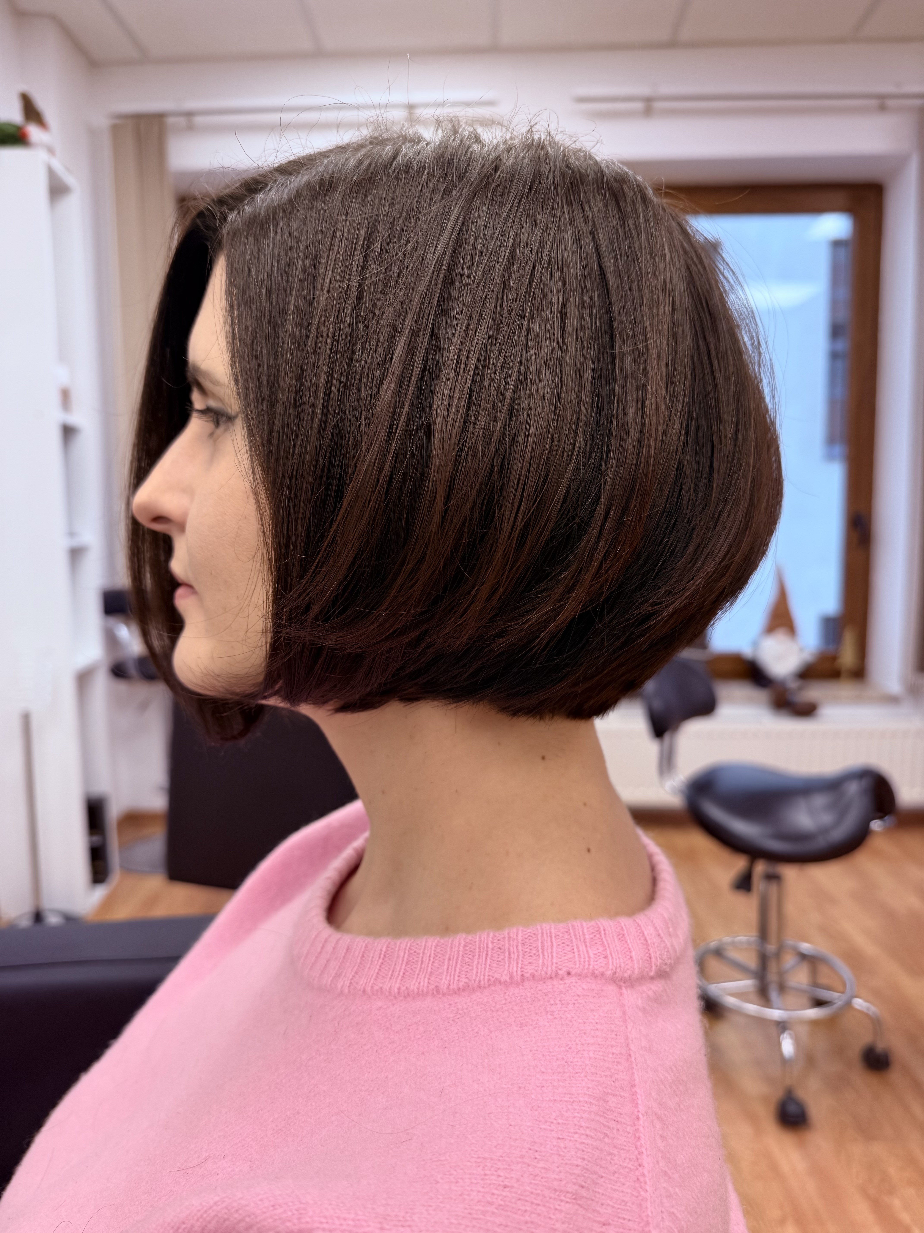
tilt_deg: -5.9
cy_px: 616
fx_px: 854
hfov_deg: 56.8
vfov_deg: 71.6
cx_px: 462
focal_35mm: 24
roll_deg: +0.6
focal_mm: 6.76
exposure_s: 1/100
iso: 80
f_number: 1.78
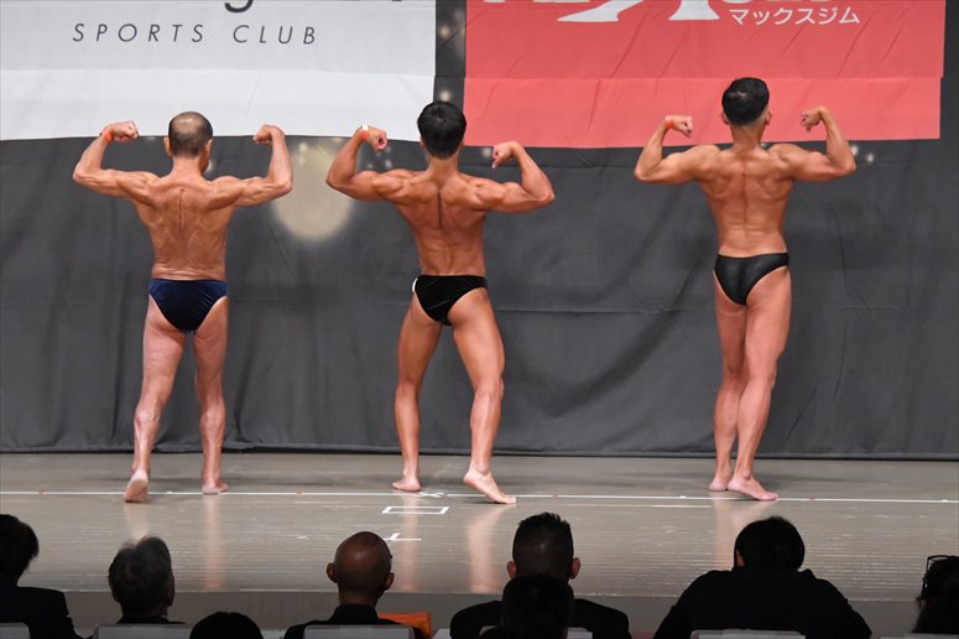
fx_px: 4633
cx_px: 480
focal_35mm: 174
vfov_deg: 7.9
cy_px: 320
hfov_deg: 11.8
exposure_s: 1/400
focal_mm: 116
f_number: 5.6
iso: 6400
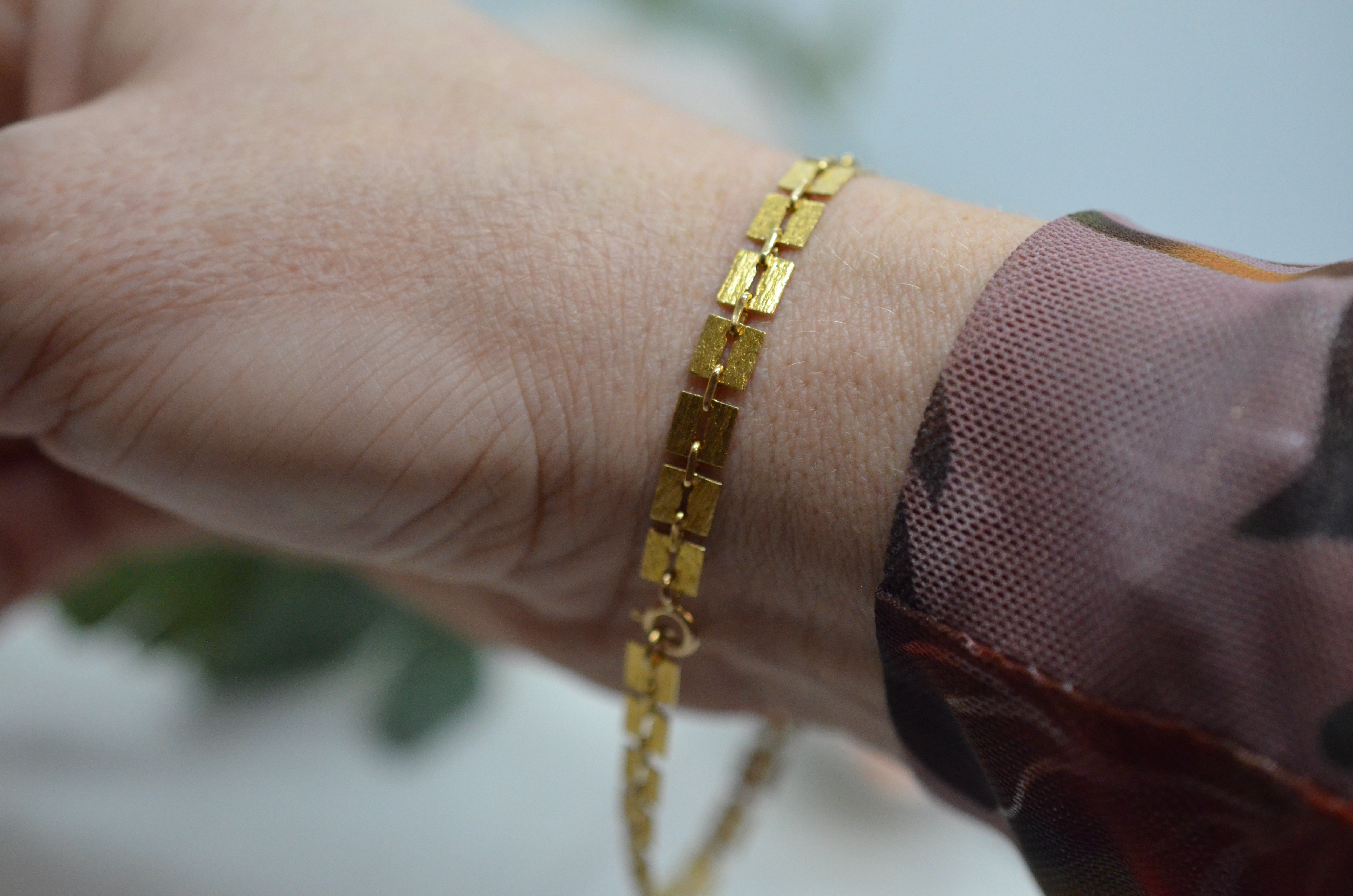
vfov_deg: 22.5
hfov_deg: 33.5
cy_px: 448
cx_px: 676
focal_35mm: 60
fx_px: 2250
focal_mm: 40
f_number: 4
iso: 3200
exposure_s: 1/2500
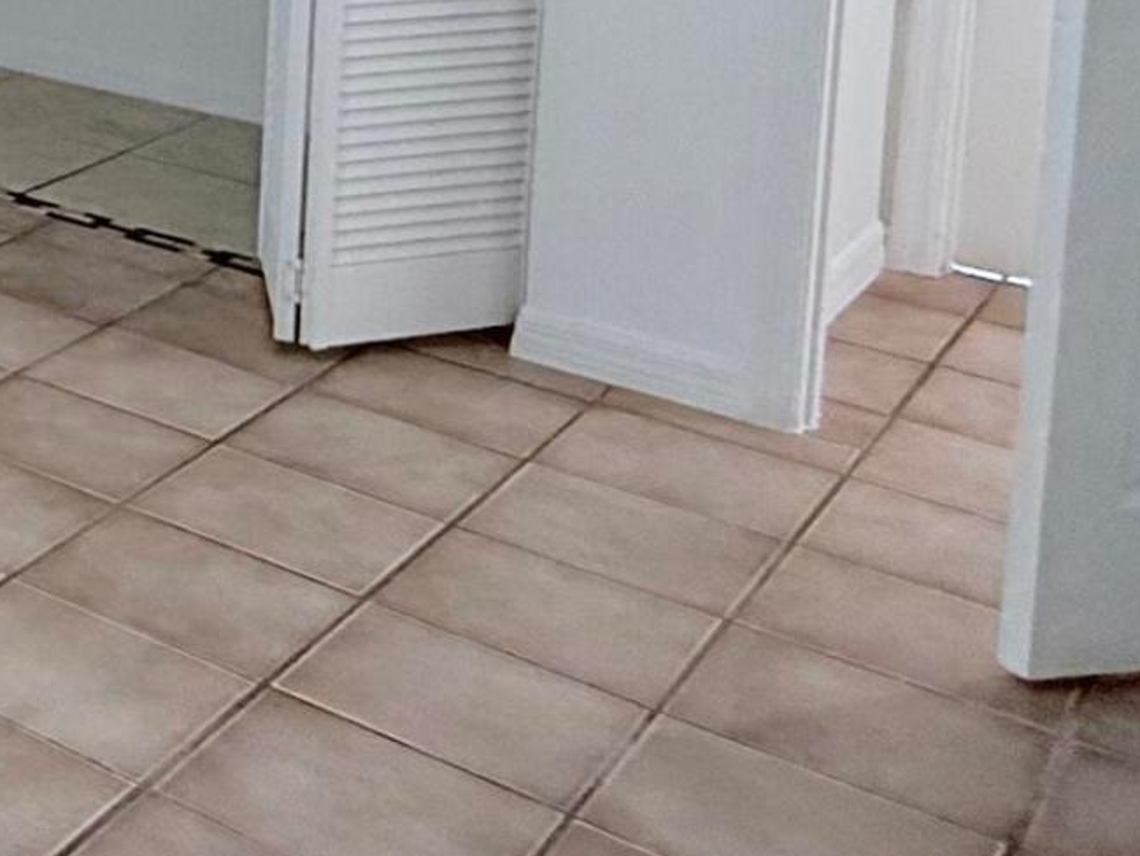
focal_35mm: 62
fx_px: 2043
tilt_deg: -4.6
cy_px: -310
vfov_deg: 21.1
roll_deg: -1.2
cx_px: -875
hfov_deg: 21.4
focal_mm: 2.22
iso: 100
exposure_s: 1/120
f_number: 2.2
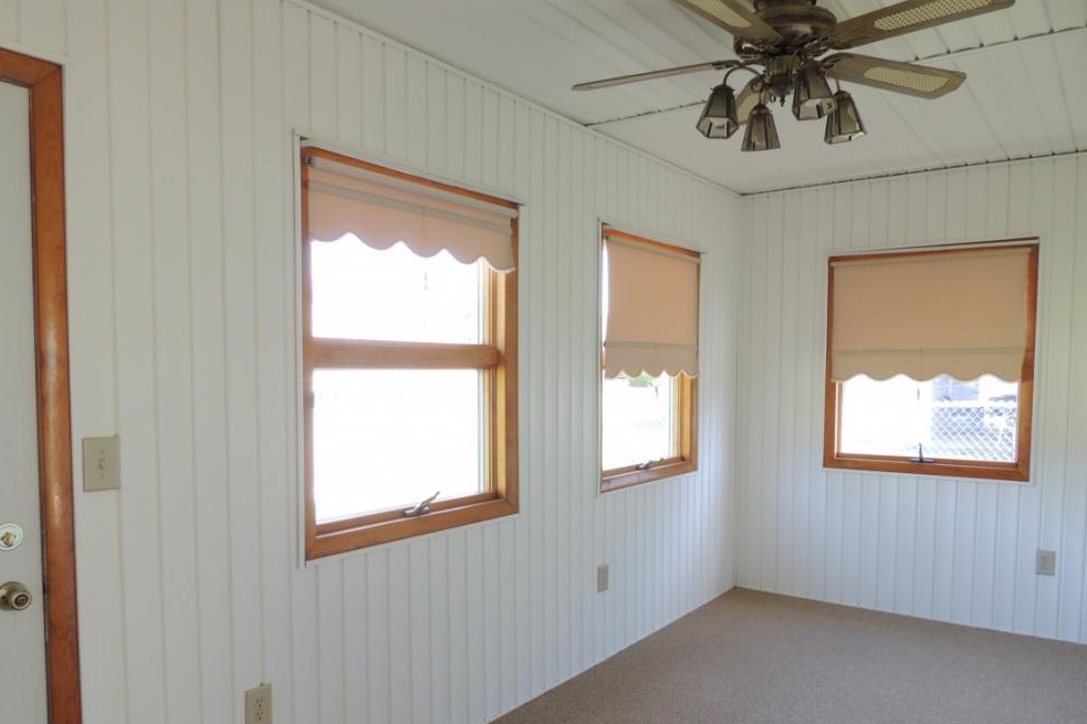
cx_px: 535
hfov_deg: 69.4
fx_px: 785
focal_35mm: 26
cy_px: 423
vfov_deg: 49.3
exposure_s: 1/30
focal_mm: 4.3
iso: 160
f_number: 3
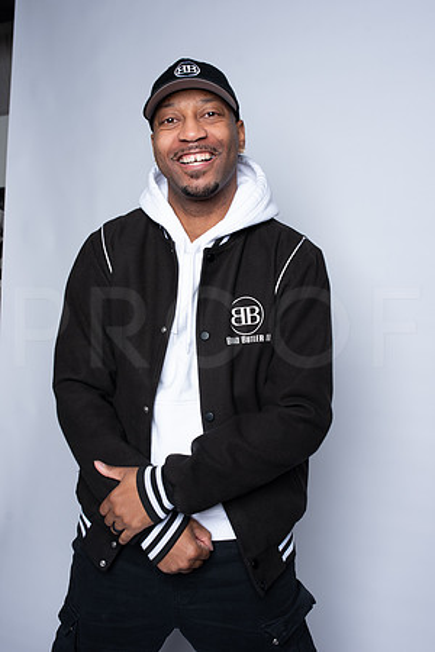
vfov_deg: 54.4
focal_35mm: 35
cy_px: 326
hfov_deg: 37.9
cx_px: 218
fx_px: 634
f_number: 6.3
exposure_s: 1/200
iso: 250
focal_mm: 35
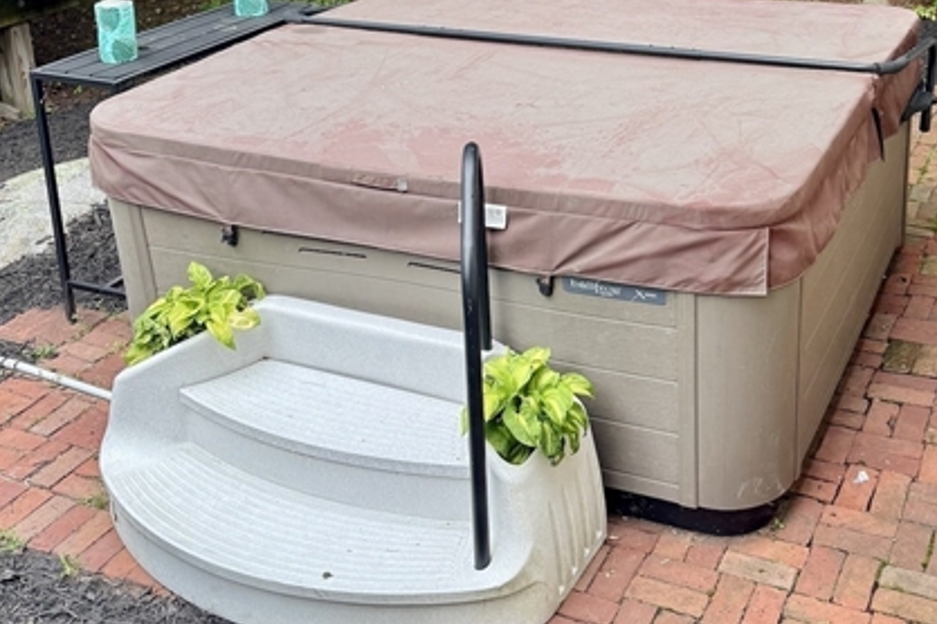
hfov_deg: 42.5
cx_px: 568
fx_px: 1197
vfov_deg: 28.4
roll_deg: +1.7
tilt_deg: -16.3
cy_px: 97
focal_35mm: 46
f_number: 1.78
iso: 100
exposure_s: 1/243
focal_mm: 6.76
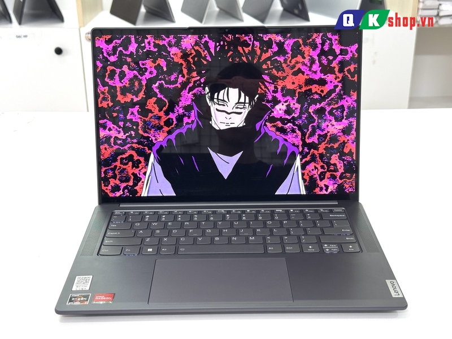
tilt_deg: -23.3
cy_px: 170
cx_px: 226
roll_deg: +1.6
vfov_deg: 30.3
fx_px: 627
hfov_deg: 39.7
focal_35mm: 48
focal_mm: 6.76
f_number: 1.78
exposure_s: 1/112
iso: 100
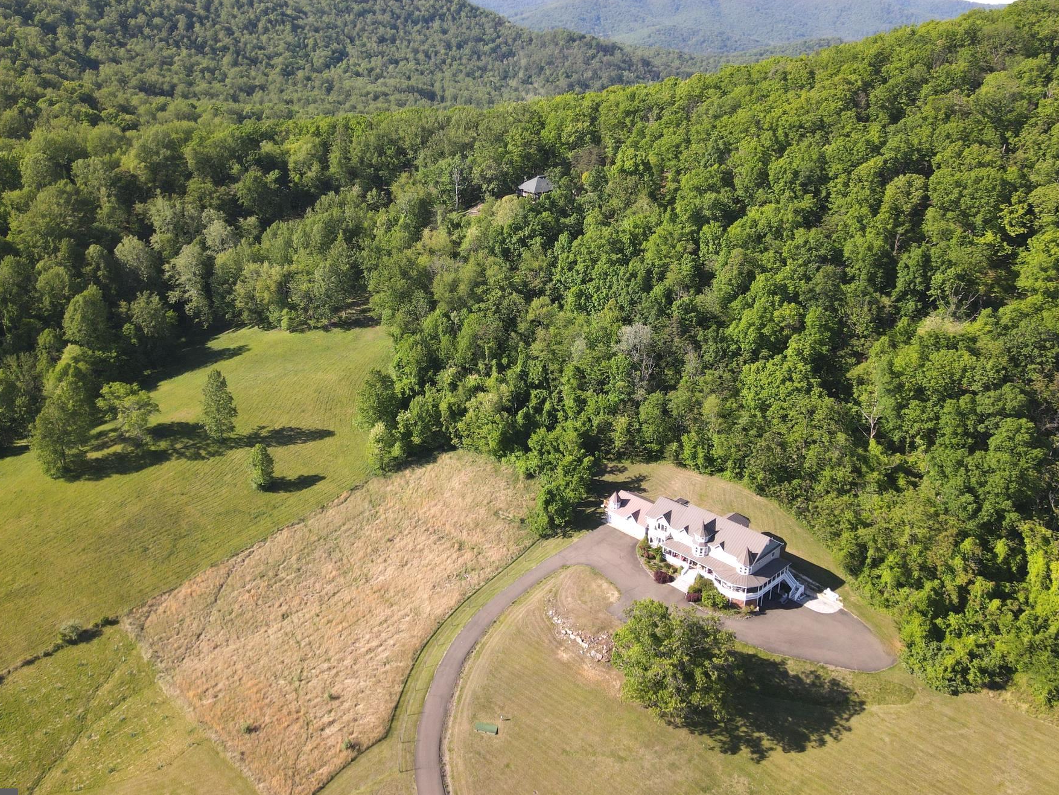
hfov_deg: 63.3
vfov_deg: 49.7
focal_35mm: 28
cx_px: 485
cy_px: 374
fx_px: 857
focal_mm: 4.5
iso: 260
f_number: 2.8
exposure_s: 1/15
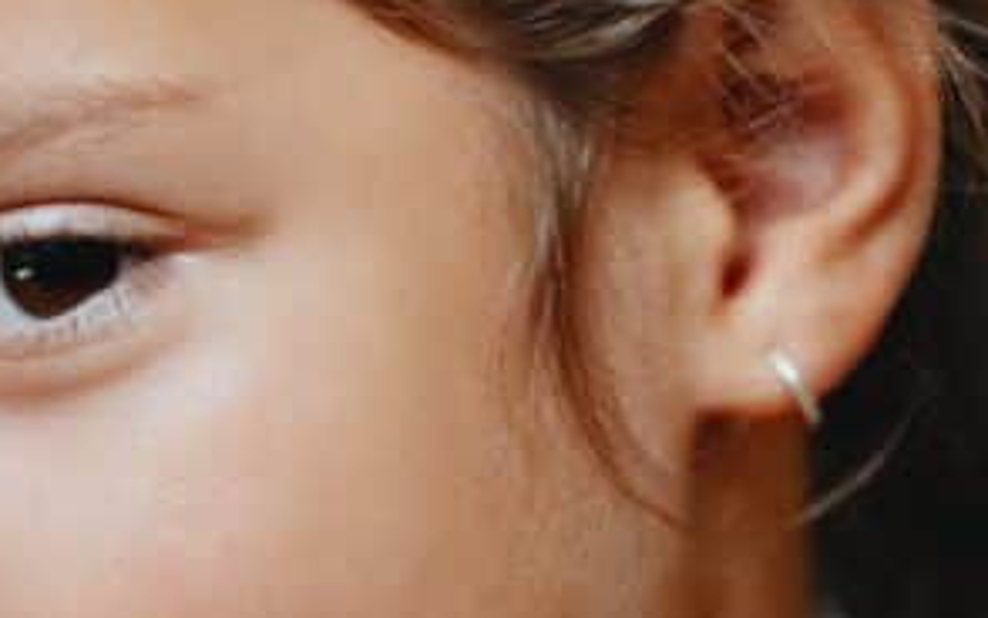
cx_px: -299
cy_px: 1229
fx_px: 14196
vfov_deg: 2.5
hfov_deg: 4.0
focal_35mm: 527
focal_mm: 132
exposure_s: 1/160
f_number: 4
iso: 1000
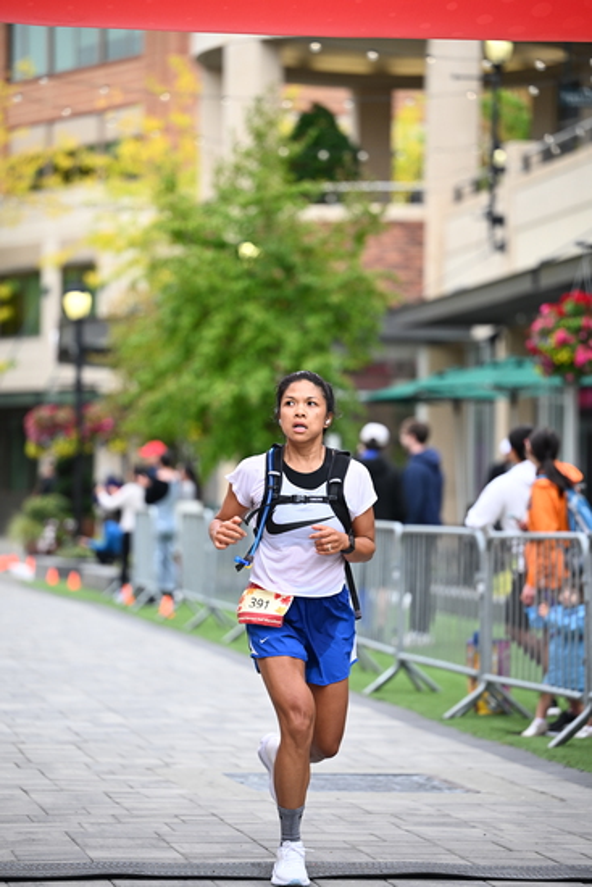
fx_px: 3204
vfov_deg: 15.8
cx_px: 296
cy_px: 444
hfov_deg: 10.6
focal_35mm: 130
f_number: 2.8
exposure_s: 1/1600
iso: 640
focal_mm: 130
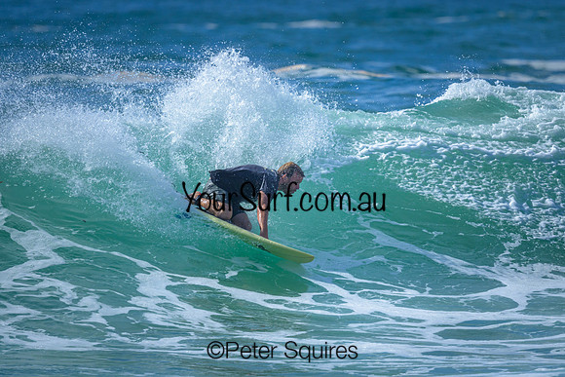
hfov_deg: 1.9
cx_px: 278
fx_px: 17252
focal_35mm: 1099
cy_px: 182
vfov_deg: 1.3
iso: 220
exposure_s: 1/2000
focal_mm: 800
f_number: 6.3
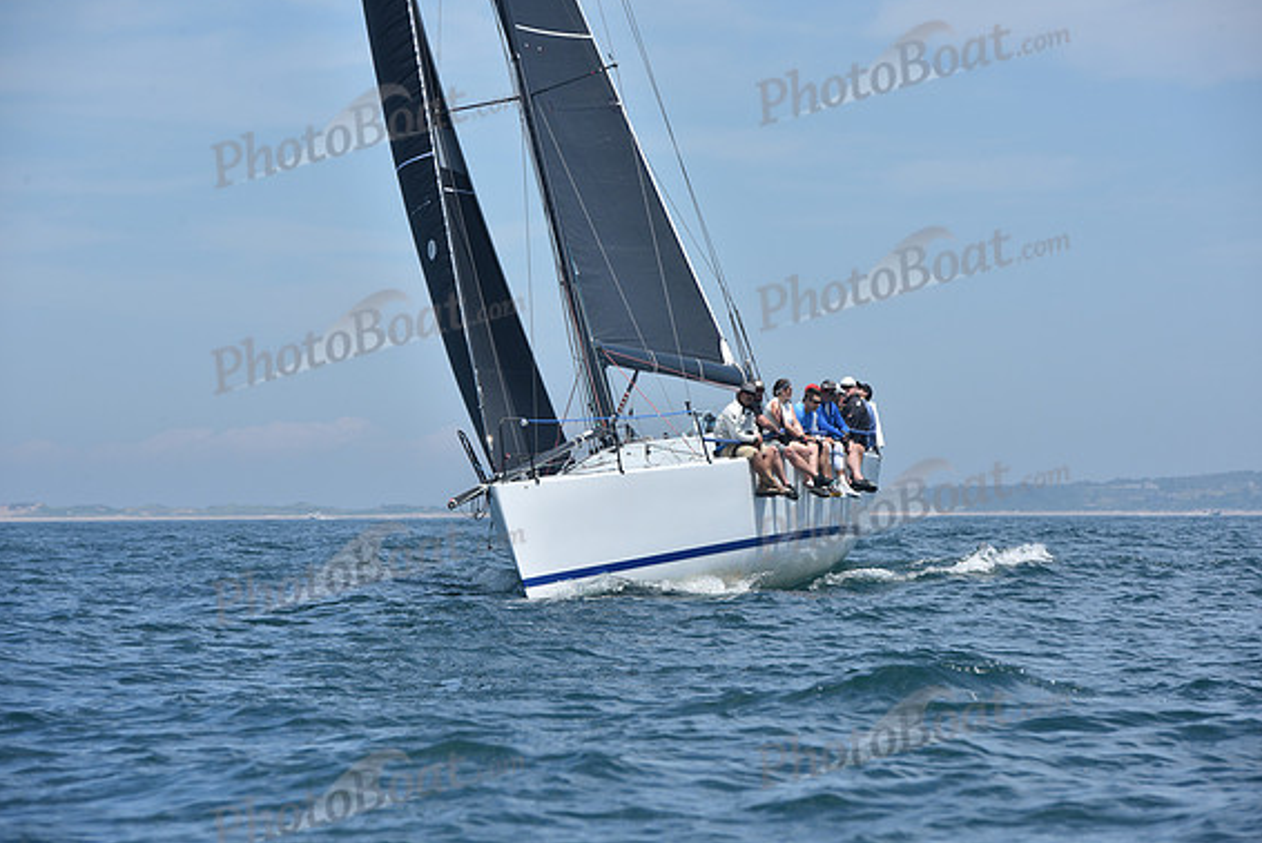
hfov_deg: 10.0
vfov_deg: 6.7
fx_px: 7190
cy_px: 420
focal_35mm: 205
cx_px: 642
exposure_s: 1/800
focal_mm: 200
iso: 250
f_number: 10
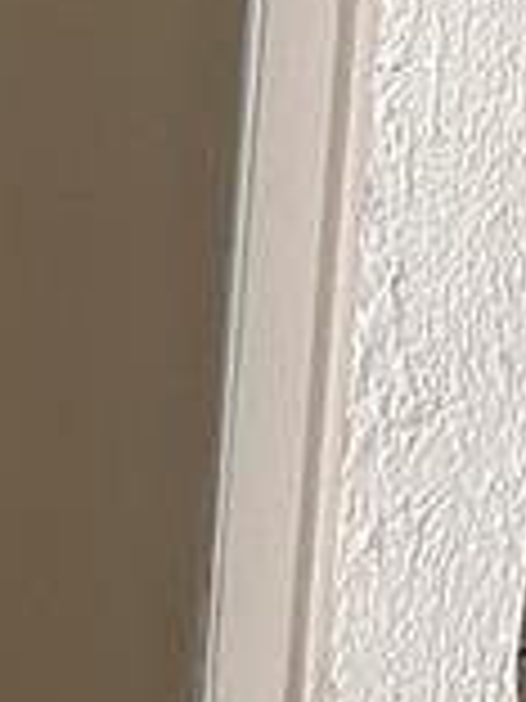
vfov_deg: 9.8
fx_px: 4052
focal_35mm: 200
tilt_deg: -7.6
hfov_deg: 6.8
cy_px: 796
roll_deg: -0.3
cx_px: -976
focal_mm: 4.2
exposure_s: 1/60
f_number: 1.6
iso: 400
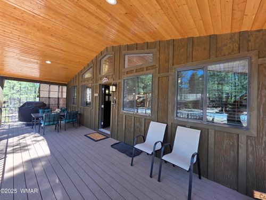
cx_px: 133
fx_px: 100
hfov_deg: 106.2
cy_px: 100
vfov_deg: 89.9
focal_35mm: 13
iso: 50
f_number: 1.9
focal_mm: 2.2
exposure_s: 1/120
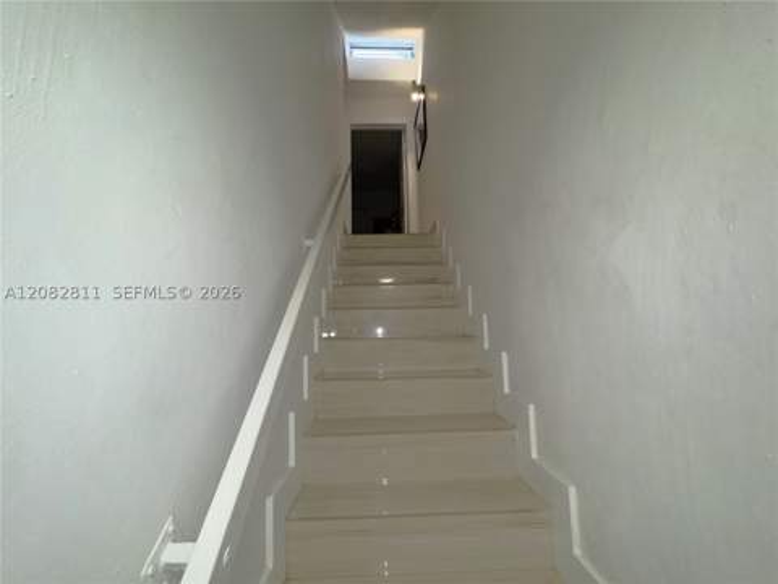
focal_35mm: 14
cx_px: 389
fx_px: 315
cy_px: 292
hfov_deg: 102.1
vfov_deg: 85.7
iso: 160
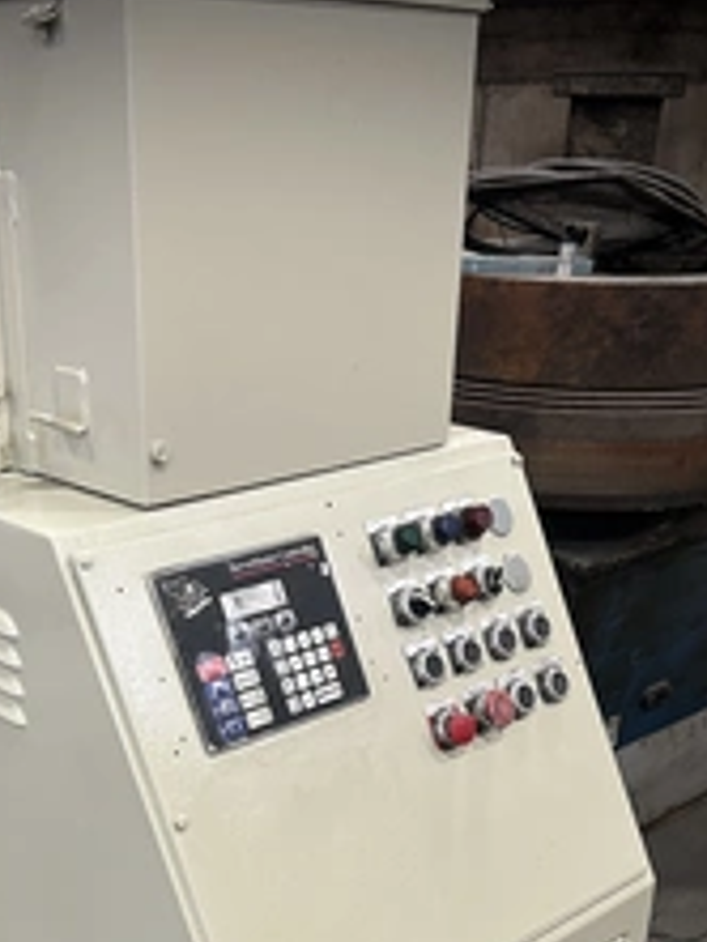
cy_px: 801
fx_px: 1279
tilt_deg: -27.6
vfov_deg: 38.3
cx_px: 239
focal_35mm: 47
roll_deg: -1.1
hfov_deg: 30.7
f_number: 1.5
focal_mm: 5.7
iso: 250
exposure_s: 1/60
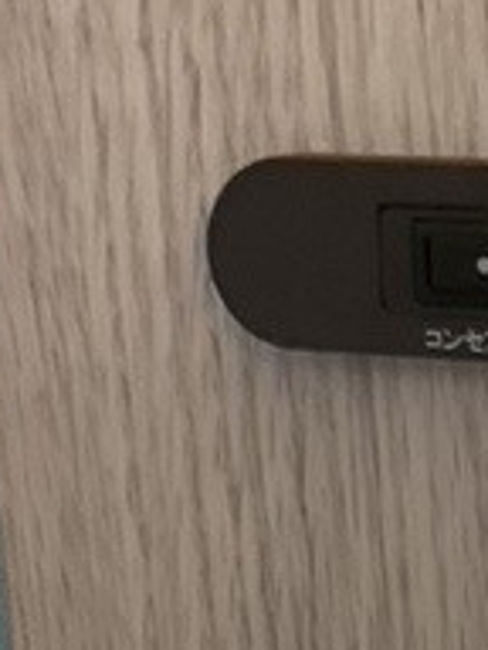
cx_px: 881
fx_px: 2913
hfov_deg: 9.1
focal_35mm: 155
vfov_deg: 11.2
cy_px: 1429
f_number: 1.8
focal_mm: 3
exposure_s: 1/50
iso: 160
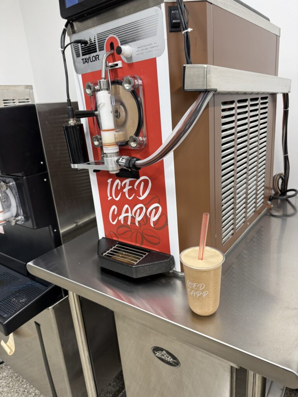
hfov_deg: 56.8
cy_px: 198
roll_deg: +4.9
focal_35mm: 24
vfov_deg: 71.6
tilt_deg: -19.0
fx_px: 275
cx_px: 149
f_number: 1.78
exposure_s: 1/120
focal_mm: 6.76
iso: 125
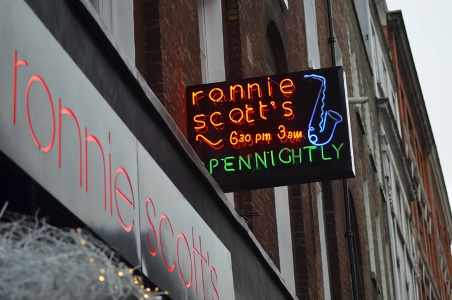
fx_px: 1316
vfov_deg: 13.0
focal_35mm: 105
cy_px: 150
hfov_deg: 19.5
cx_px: 226
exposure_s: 1/200
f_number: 4
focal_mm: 70
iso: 280
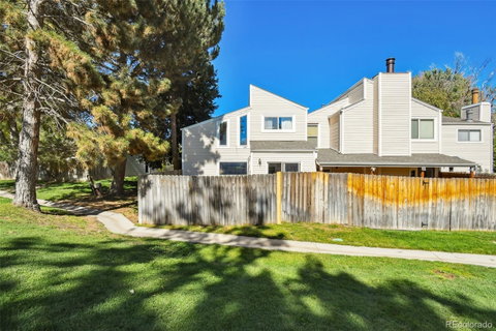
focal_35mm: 15
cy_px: 166
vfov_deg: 77.3
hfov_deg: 100.4
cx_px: 248
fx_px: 207
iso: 400
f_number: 11
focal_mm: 10
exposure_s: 1/640
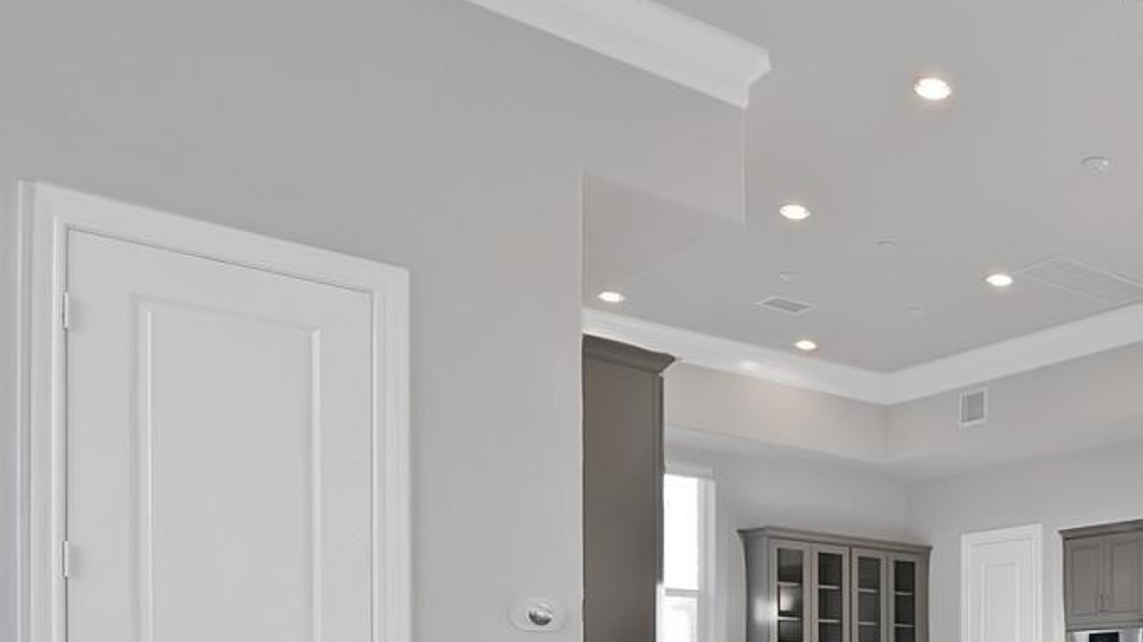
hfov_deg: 48.5
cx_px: 1022
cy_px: 709
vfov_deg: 28.9
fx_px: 1121
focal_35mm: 37
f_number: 9
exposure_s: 1/20
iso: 640
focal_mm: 12
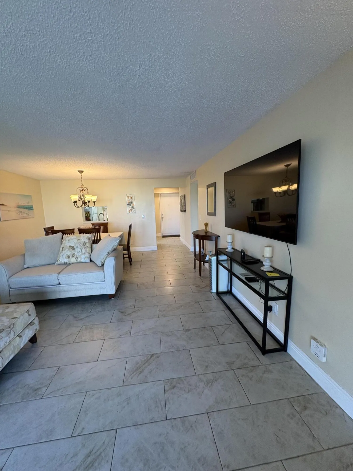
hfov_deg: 85.7
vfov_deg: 102.1
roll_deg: +3.2
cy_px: 236
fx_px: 190
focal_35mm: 14
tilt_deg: -6.6
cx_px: 176
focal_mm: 2.22
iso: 125
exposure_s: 1/60
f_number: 2.2
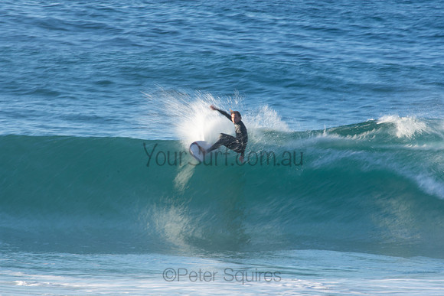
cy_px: 148
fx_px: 9252
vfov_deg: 1.8
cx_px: 222
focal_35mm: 750
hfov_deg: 2.7
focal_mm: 500
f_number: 20
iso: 100
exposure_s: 1/25
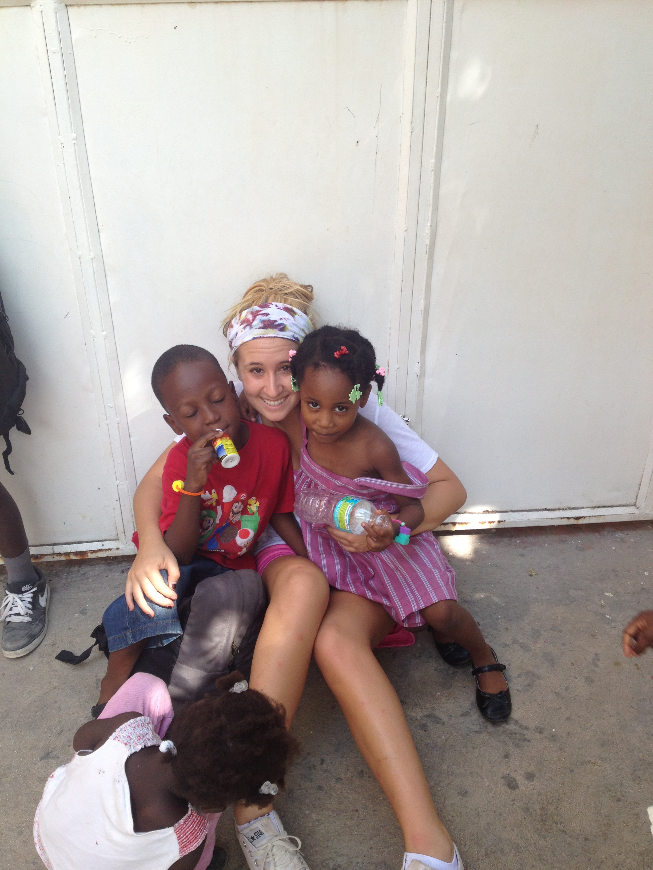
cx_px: 326
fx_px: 880
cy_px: 435
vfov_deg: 52.6
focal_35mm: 35
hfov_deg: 40.7
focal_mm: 4.28
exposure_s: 1/232
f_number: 2.4
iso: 50
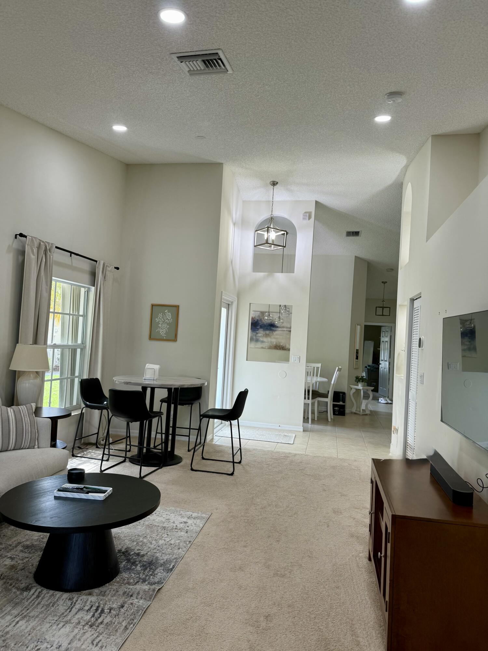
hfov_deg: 56.8
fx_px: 451
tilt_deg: +3.3
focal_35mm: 24
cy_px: 326
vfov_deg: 71.6
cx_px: 244
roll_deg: -4.1
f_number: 1.78
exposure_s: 1/120
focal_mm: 6.76
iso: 80
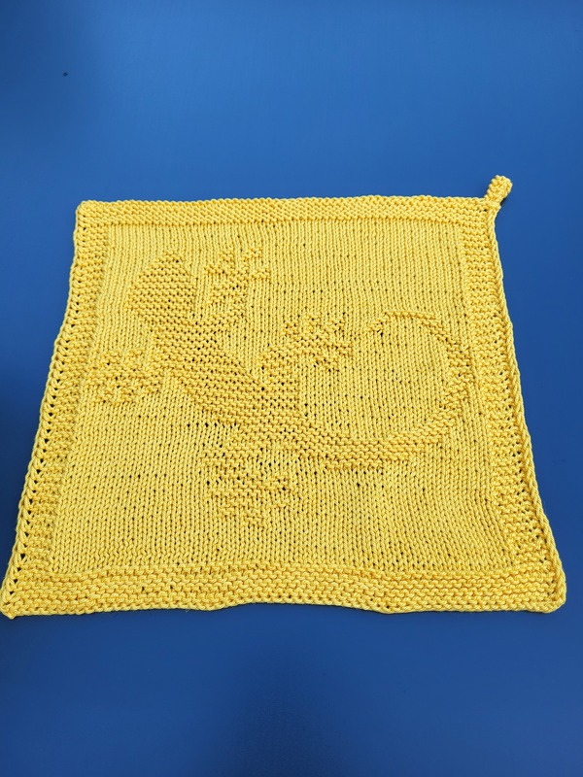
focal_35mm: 26
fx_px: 584
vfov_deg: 67.3
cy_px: 388
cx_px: 292
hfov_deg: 53.1
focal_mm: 5.4
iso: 40
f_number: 1.8
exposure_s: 1/144
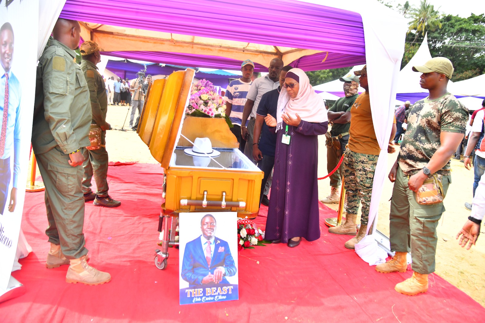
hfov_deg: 73.8
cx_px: 242
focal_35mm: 24
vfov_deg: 53.1
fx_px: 323
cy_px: 162
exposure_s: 1/1250
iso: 1000
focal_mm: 24
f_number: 4.5
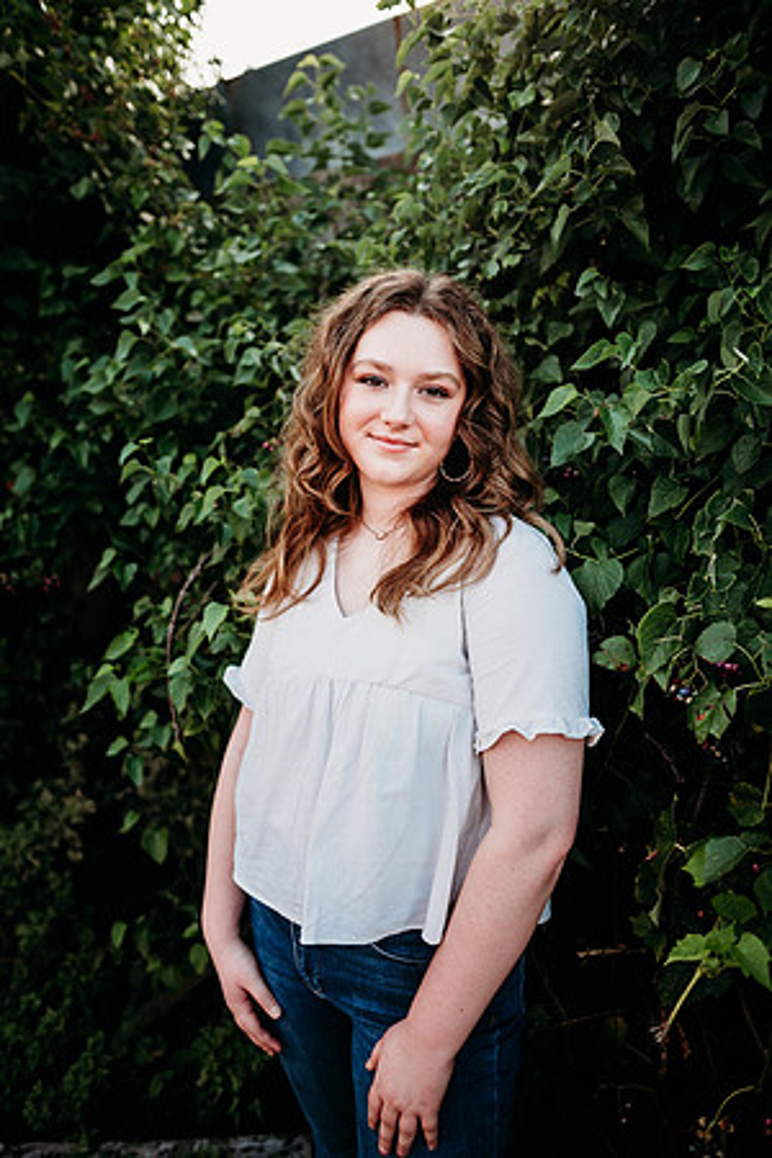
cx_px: 386
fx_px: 772
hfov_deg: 53.1
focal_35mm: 24
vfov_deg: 73.7
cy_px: 579
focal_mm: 24
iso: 100
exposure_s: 1/400
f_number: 2
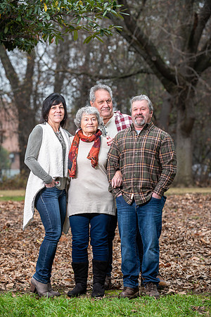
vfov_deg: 17.6
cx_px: 106
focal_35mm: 116
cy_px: 158
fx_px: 1020
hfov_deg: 11.8
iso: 200
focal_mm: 116
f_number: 4
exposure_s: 1/125
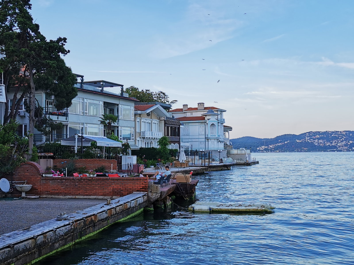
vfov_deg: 32.2
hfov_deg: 42.1
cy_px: 132
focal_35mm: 45
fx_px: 460
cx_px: 177
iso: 50
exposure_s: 1/1094
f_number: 1.6
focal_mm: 5.56
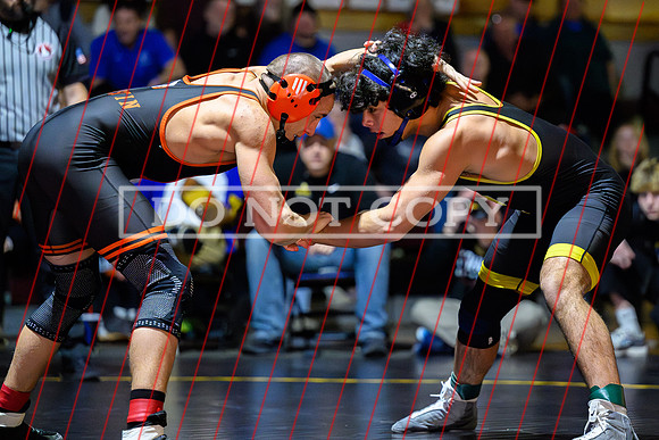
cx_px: 379
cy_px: 172
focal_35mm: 165
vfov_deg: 8.3
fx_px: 3013
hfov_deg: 12.5
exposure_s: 1/500
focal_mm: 135
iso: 16000
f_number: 2.8
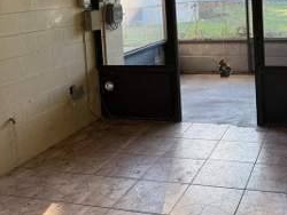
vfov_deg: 30.0
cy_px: 16
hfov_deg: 39.9
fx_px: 382
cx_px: 220
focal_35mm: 46
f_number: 1.78
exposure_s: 1/235
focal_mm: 6.76
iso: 125
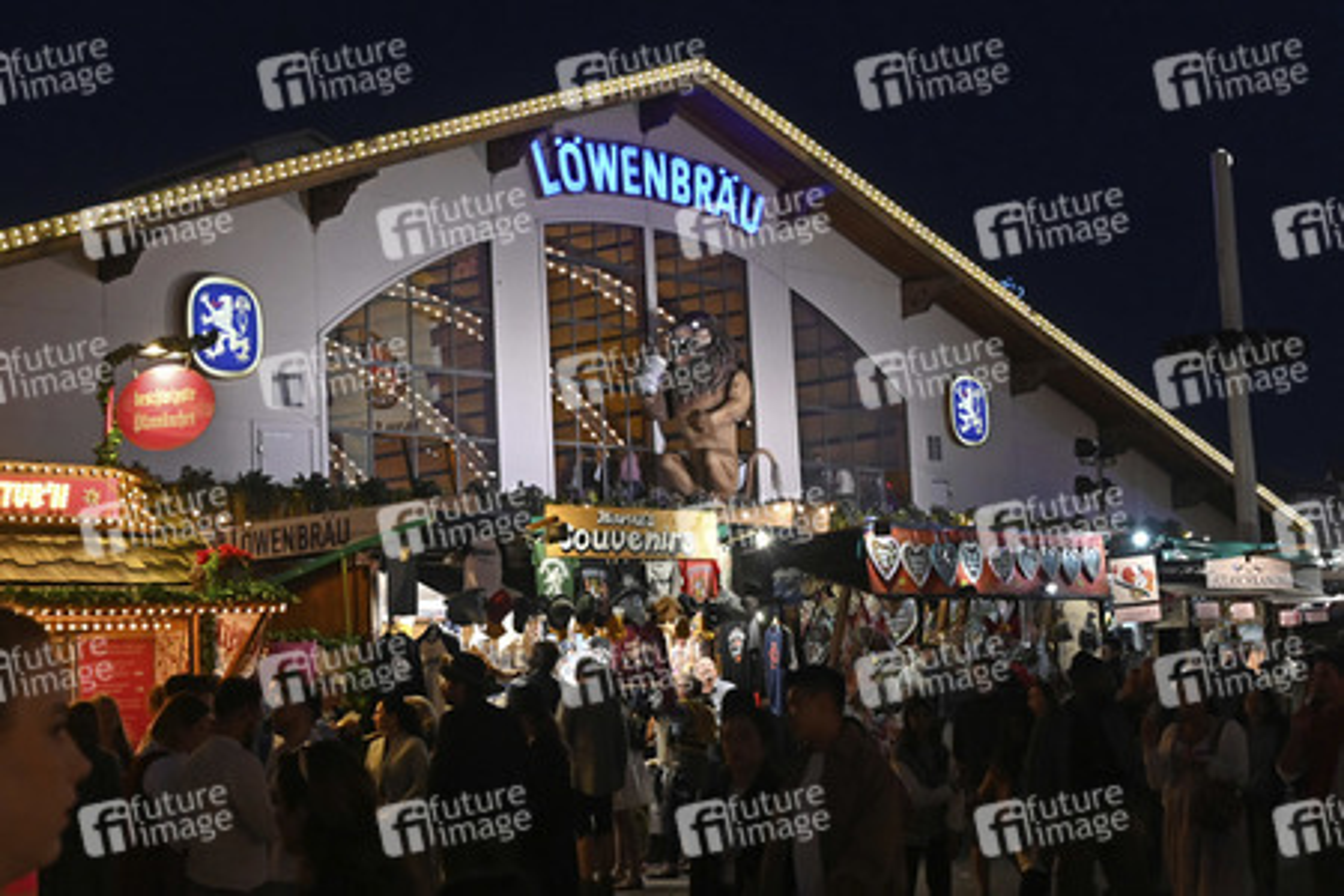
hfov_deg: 35.1
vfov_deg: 23.8
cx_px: 672
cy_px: 448
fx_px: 2128
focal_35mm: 57
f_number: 8
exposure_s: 1/250
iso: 5000
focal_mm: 38
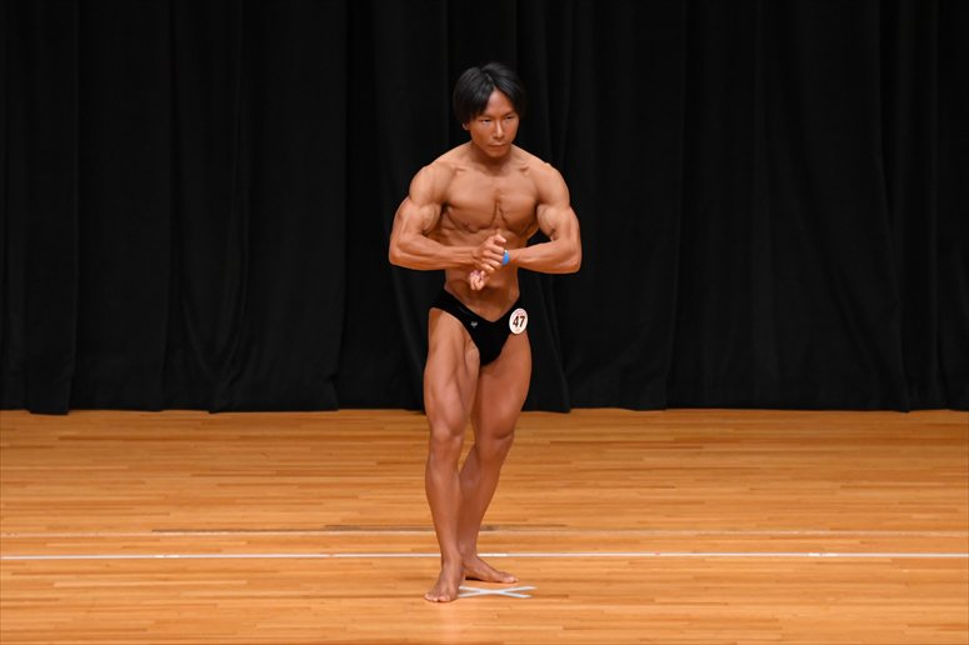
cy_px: 322
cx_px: 484
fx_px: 7668
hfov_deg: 7.2
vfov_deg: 4.8
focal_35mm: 285
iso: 3200
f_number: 5.6
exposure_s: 1/400
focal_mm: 190
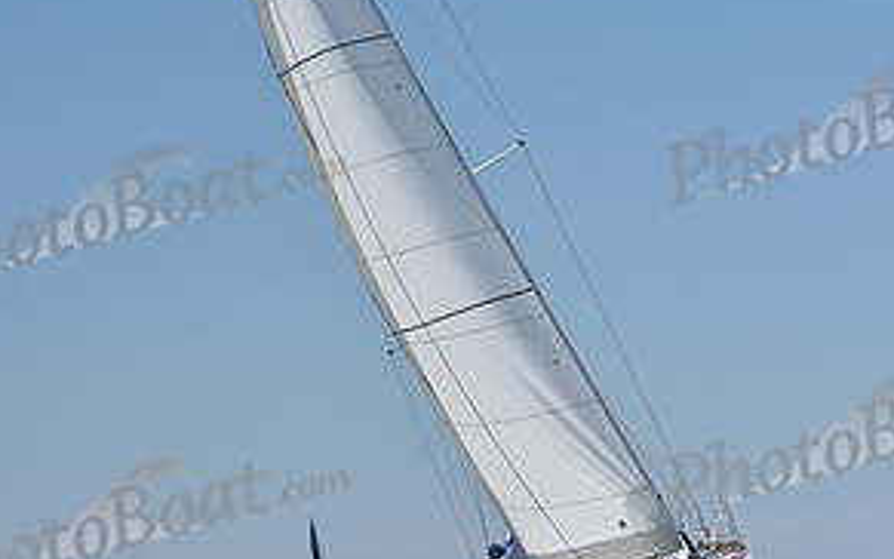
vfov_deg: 6.6
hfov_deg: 10.5
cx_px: 508
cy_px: 9
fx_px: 4849
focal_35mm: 199
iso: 200
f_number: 5
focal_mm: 98
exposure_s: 1/1000
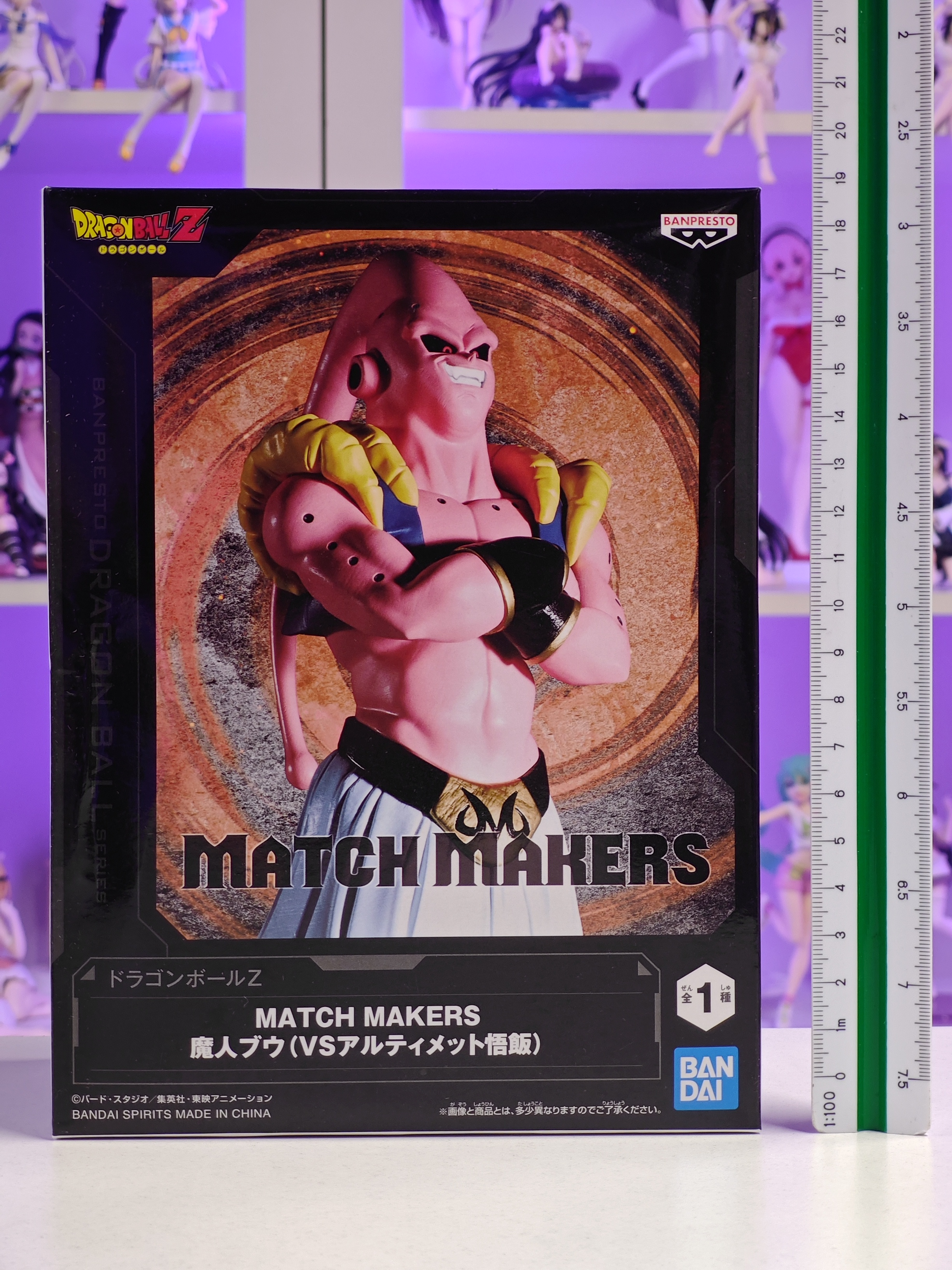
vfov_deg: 24.4
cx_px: 476
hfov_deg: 18.4
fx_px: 2934
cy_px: 635
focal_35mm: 80
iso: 400
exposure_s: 1/14.1
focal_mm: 7.48
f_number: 2.4
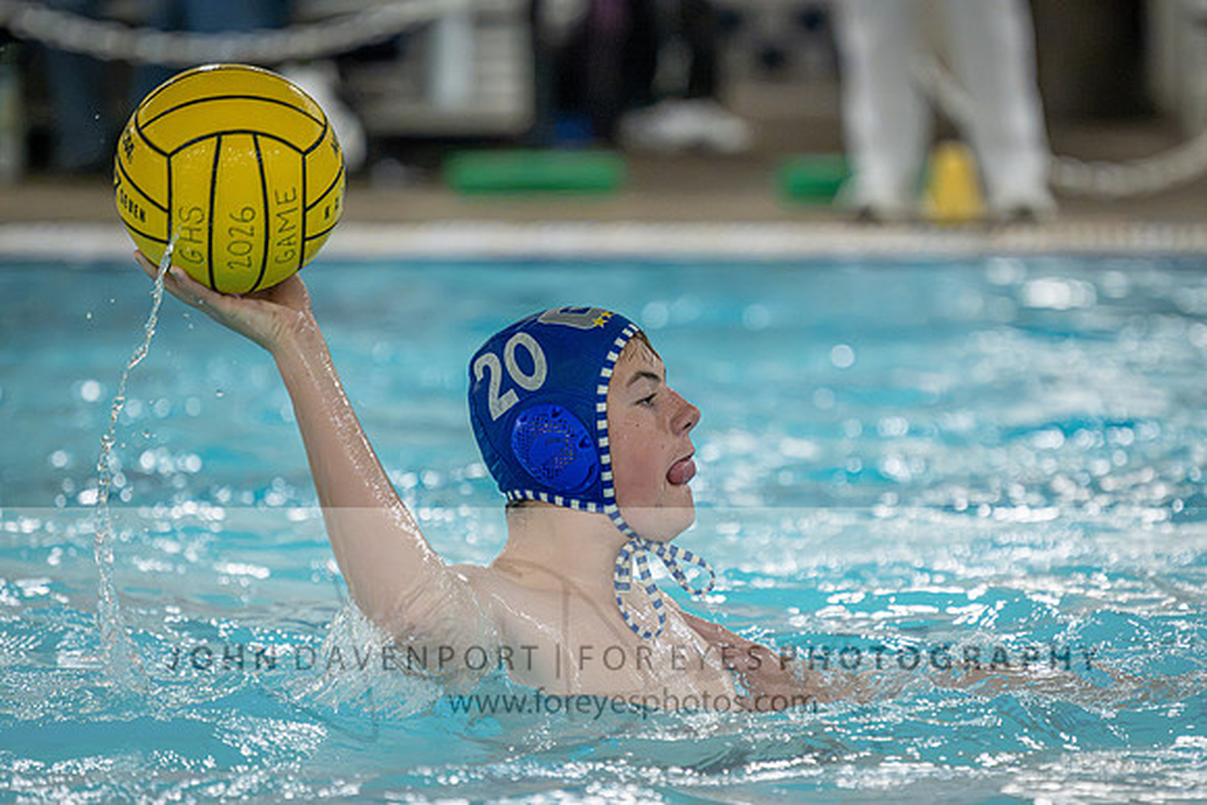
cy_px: 481
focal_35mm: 334
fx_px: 11213
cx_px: 721
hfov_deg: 6.2
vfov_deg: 4.1
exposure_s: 1/1000
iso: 11400
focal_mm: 280
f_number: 4
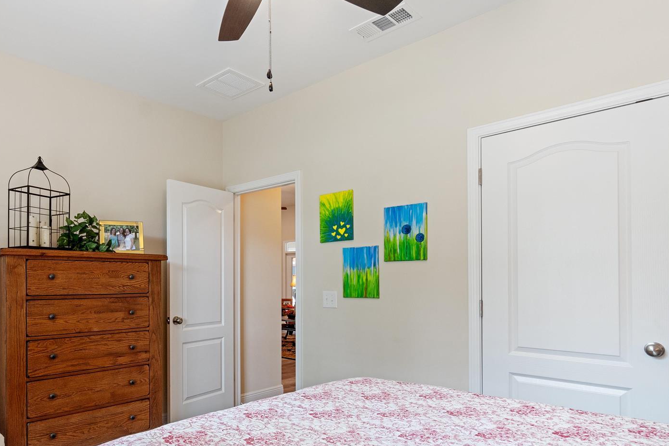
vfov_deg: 56.4
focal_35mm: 22
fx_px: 409
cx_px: 231
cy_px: 285
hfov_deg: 76.4
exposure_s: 1/5
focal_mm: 10
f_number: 9
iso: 400
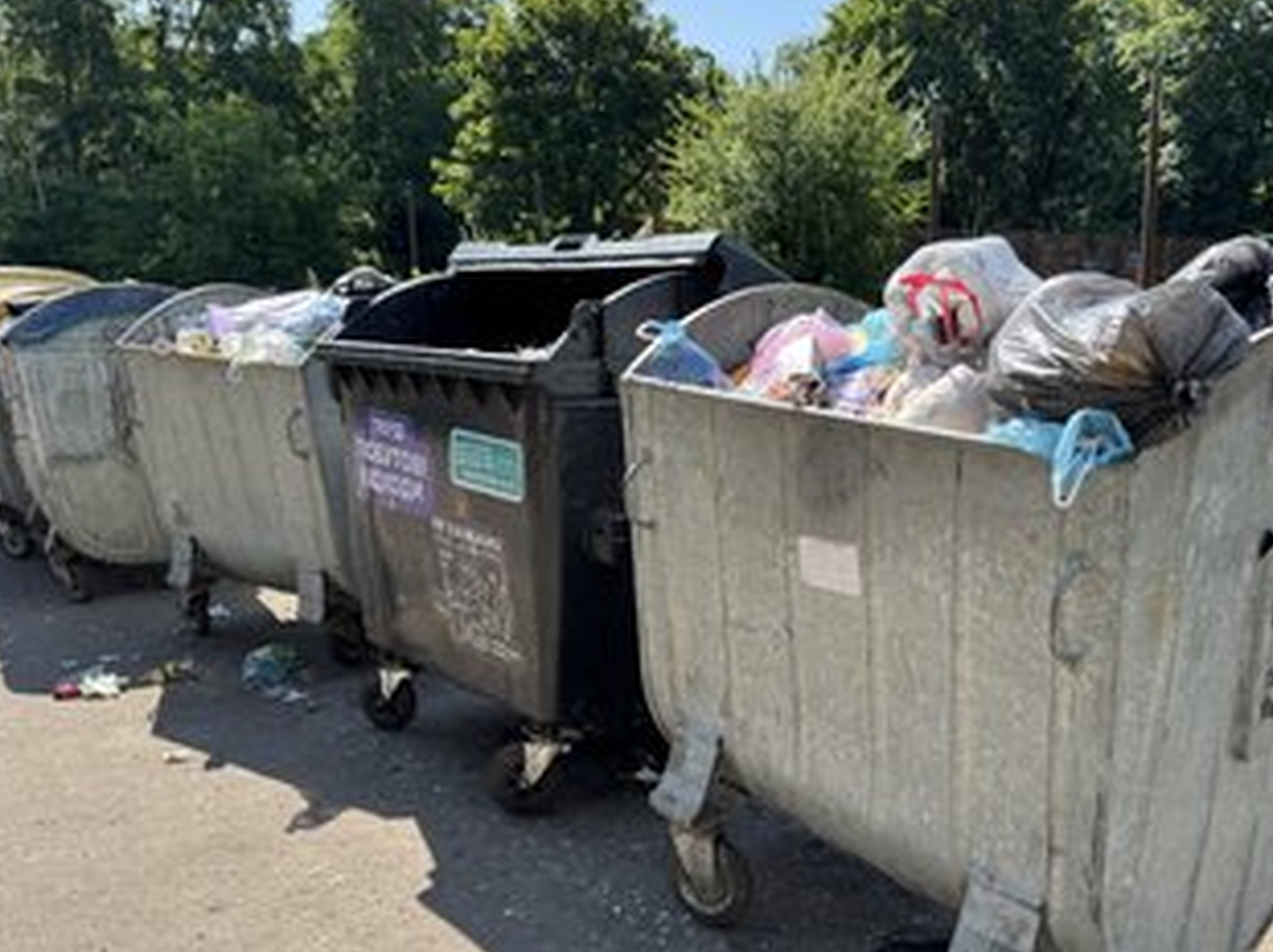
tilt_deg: -12.9
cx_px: 768
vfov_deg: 45.2
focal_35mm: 31
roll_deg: +0.7
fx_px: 1139
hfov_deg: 57.9
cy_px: 554
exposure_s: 1/1560
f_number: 1.78
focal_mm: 6.76
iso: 80
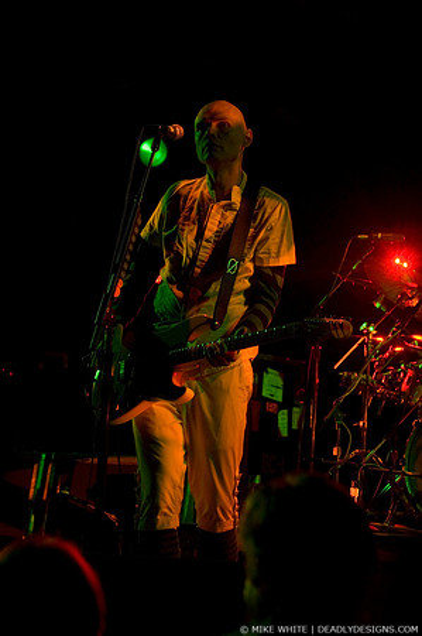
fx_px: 1850
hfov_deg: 13.0
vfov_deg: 19.5
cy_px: 318
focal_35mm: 105
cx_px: 211
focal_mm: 70
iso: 800
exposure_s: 1/200
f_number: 3.5
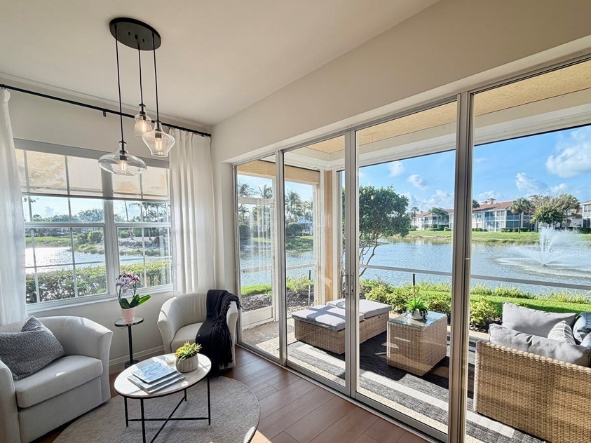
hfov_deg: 90.9
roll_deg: +1.4
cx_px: 313
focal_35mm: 17
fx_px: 290
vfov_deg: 74.4
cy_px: 250
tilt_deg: -4.3
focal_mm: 2.22
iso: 50
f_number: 2.2
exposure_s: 1/229
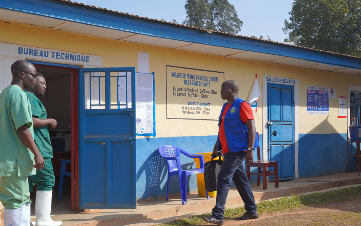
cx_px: 169
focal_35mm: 44
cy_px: 124
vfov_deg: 29.2
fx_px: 433
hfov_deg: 45.2
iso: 400
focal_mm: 40
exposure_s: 1/500
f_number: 8
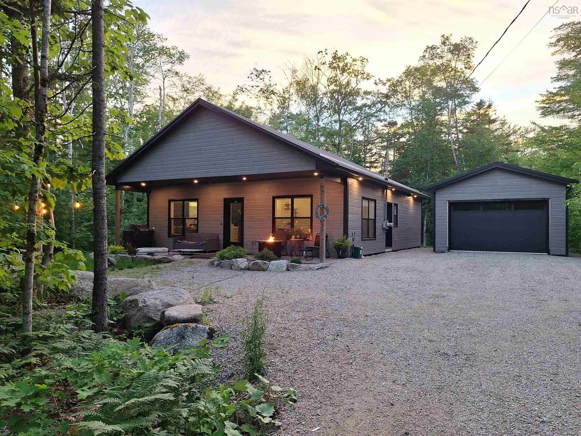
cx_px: 290
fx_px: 386
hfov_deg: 73.9
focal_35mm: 23
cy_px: 218
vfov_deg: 58.9
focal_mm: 5.54
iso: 50
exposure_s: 1/60
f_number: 1.8
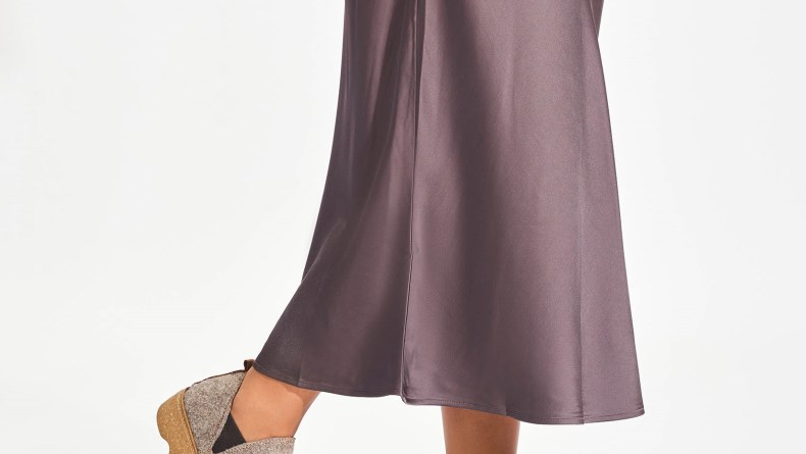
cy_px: 141
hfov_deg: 21.8
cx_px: 399
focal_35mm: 98
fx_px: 2094
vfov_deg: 12.4
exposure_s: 1/160
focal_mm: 61.6
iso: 100
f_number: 8
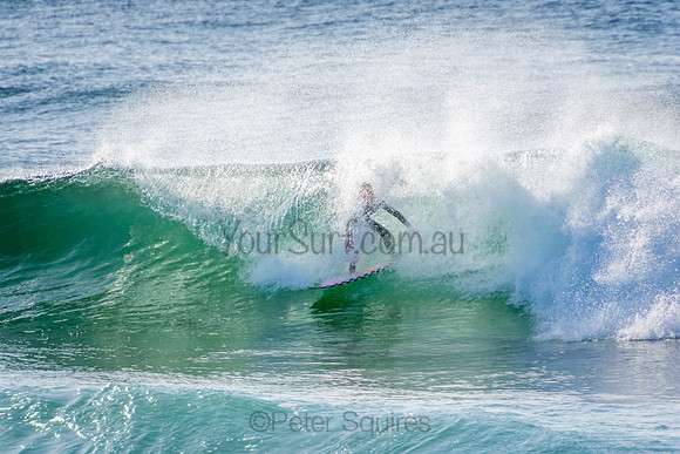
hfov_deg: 3.4
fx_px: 11335
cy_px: 227
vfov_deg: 2.3
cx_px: 340
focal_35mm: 600
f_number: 5.6
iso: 220
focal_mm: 400
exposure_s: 1/2000
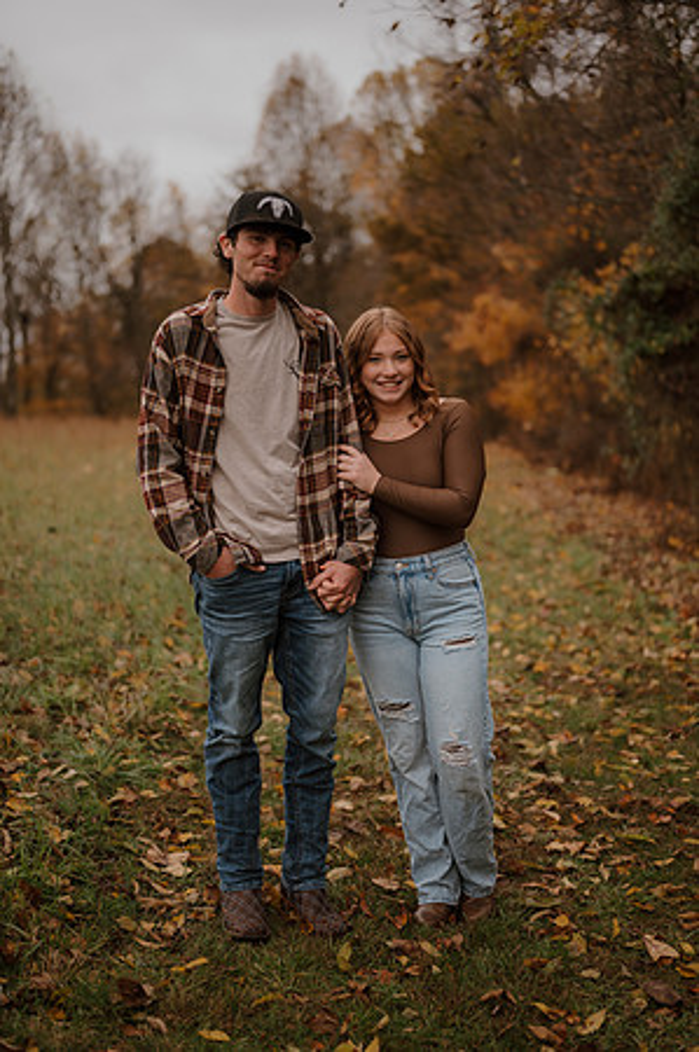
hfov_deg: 26.9
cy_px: 526
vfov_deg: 39.6
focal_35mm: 50
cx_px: 350
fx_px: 1460
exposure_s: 1/320
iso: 320
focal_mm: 50
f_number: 1.8
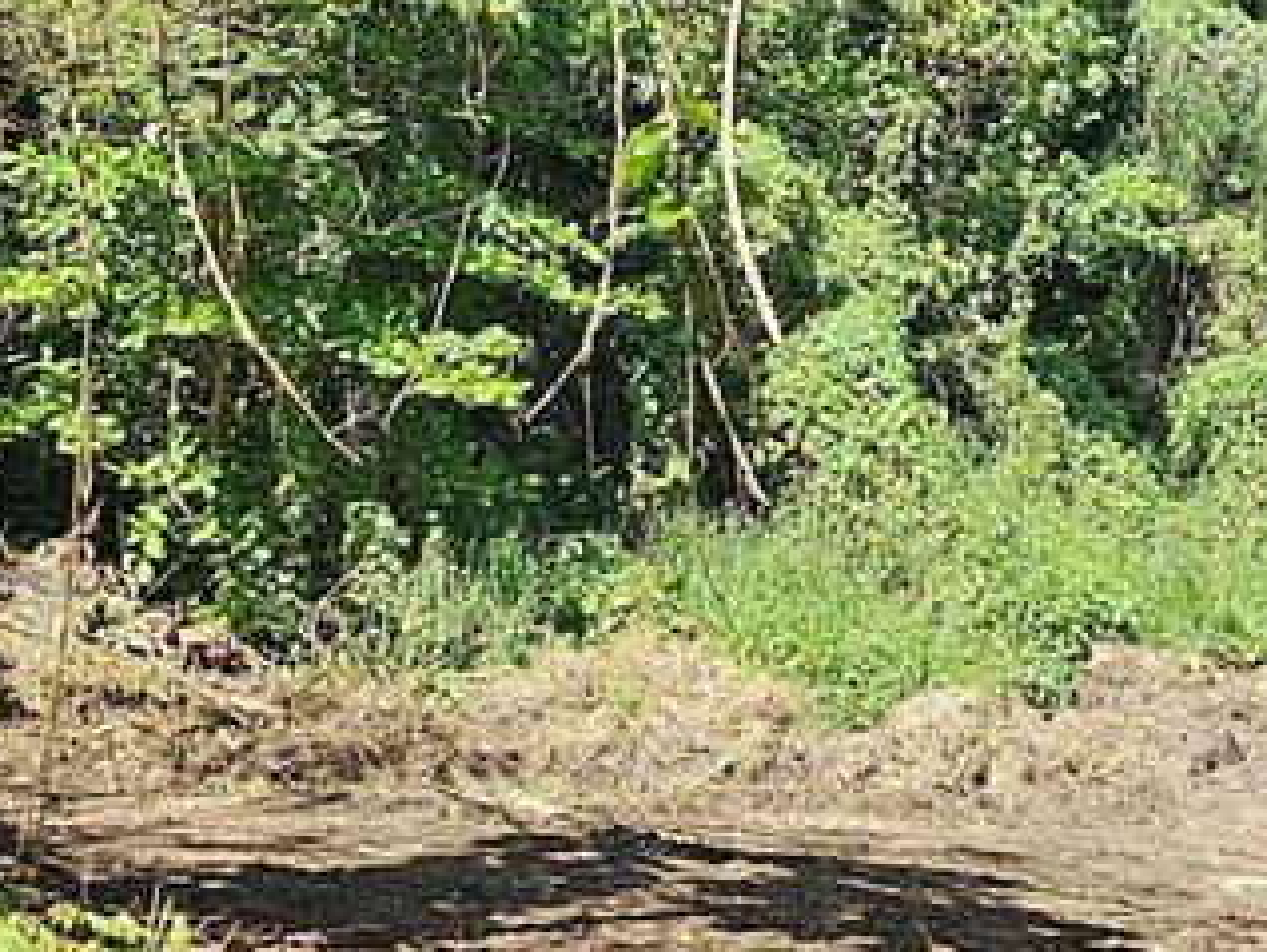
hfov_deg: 26.0
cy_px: 410
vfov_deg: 19.9
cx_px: 932
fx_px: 2711
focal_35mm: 74
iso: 20
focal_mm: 6.3
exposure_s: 1/373
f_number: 1.7
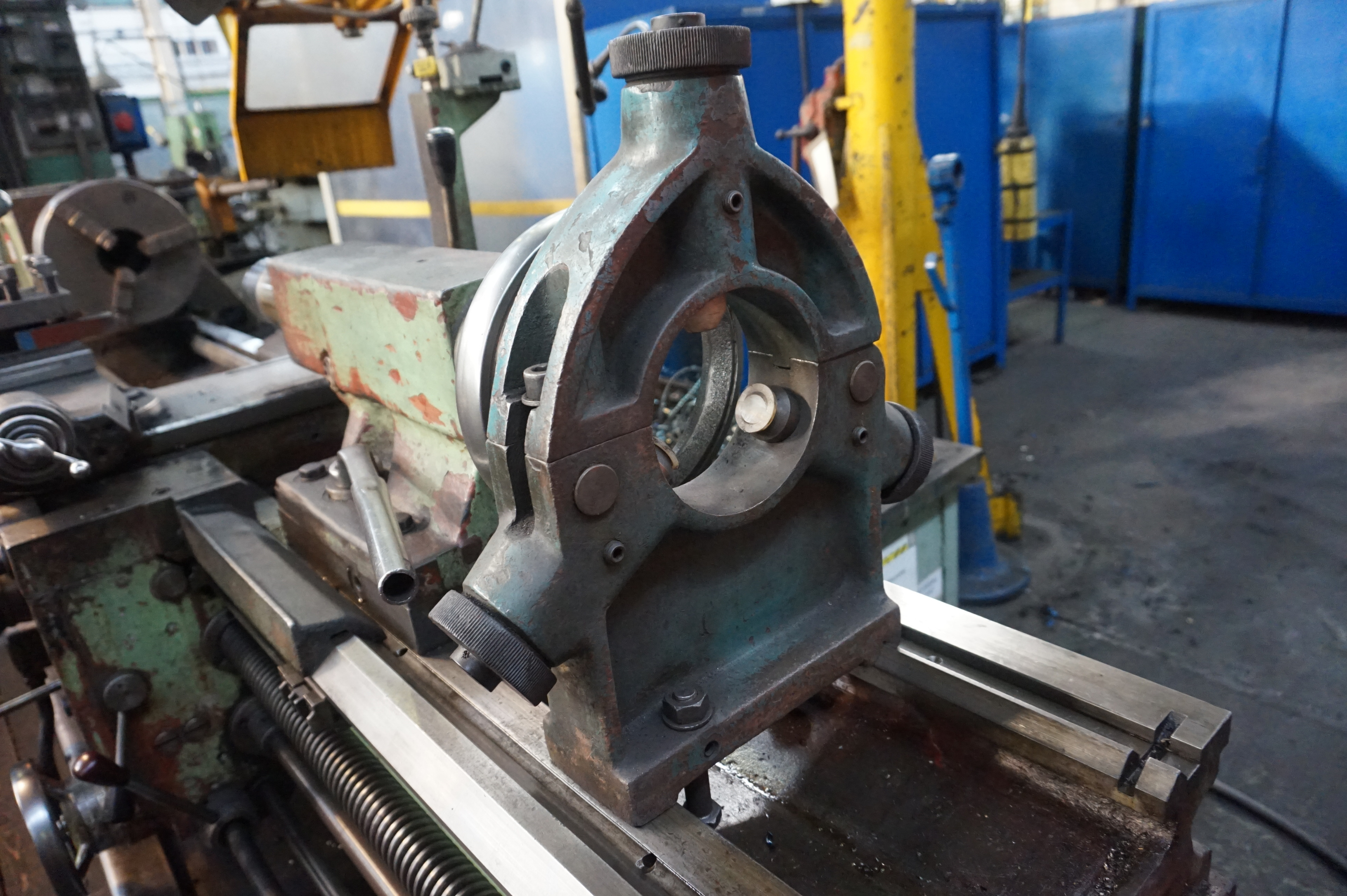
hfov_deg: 73.8
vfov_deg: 53.1
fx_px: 897
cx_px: 674
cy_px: 448
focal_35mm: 24
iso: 3200
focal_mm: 16
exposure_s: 1/100
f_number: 3.5
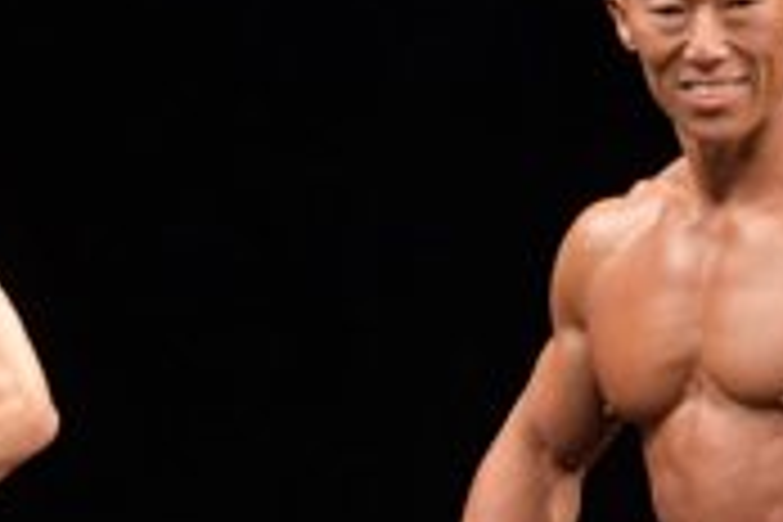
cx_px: -326
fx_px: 26098
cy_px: 666
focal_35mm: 1200
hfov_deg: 1.7
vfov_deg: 1.1
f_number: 5.6
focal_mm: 180
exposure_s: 1/400
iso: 3200
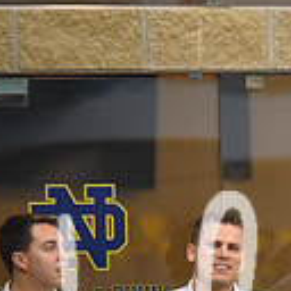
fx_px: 5678
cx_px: 552
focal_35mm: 597
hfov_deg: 2.9
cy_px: 374
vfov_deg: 2.9
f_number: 2.8
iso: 2500
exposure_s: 1/500
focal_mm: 155
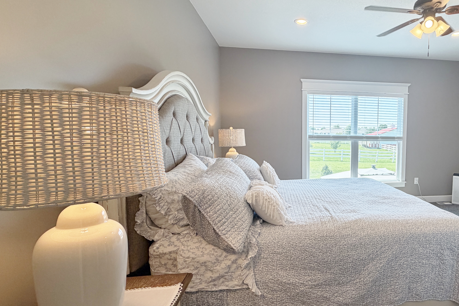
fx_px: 268
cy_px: 155
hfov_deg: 77.6
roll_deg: -0.3
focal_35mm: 21
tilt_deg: -3.7
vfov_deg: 59.5
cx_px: 319
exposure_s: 1/120
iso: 100
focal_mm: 2.22
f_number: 2.2
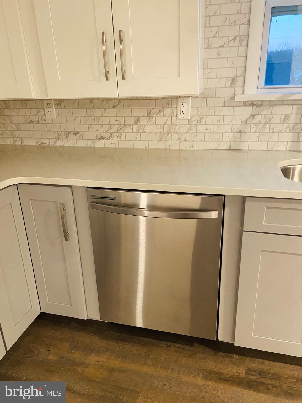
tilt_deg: -21.0
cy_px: 202
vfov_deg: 67.3
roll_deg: +2.1
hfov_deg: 53.1
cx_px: 151
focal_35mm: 26
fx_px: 302
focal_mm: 4.25
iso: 400
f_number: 1.8
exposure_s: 1/40
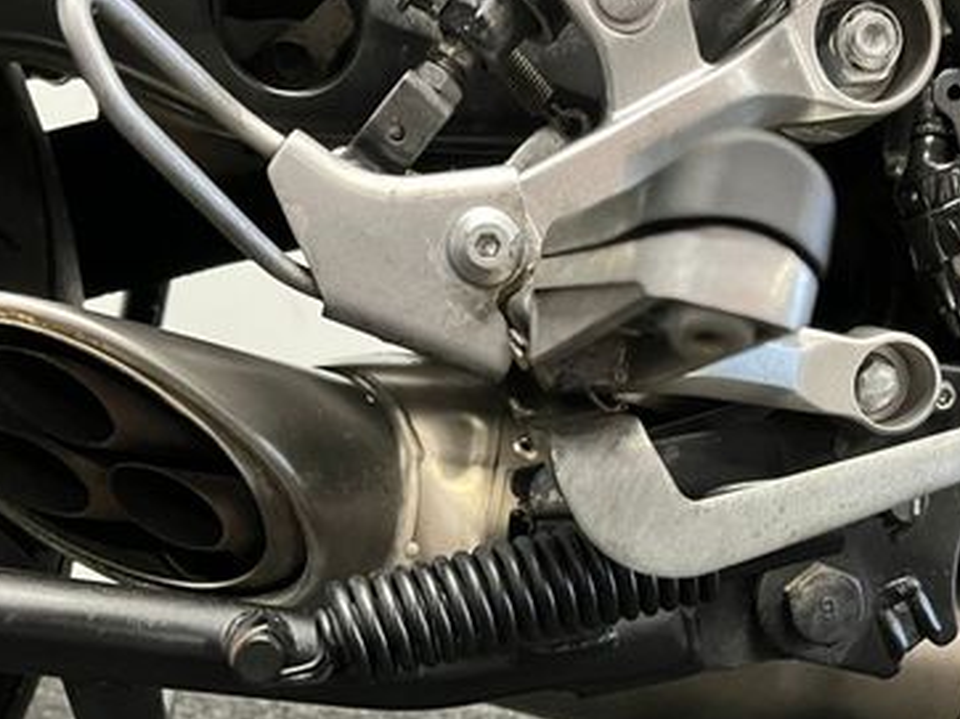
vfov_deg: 31.0
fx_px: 1275
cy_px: 536
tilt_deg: -12.4
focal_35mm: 46
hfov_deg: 41.2
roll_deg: +1.2
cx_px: 530
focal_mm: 5.1
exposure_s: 1/33
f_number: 1.6
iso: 500
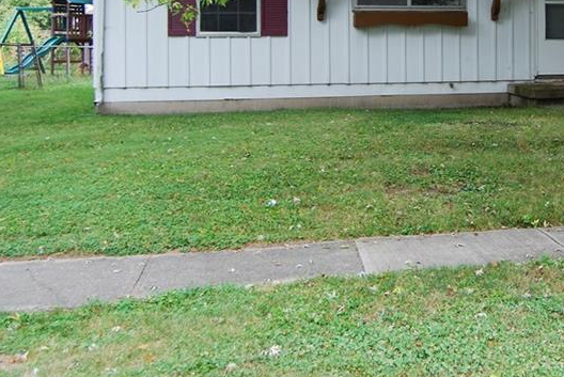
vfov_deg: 20.8
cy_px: 28
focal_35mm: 64
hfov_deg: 29.8
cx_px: 527
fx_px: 1003
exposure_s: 1/40
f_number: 4.5
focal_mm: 22
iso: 100
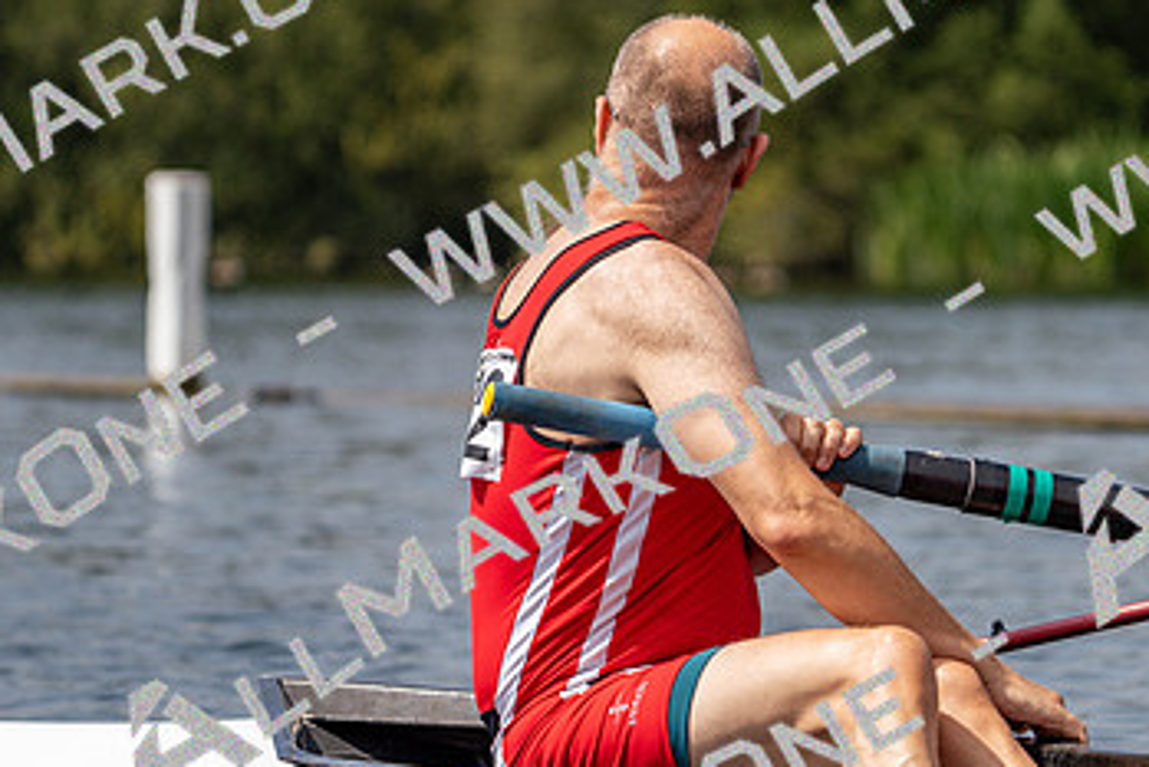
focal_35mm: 332
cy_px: 314
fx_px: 10600
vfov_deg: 4.1
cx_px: 797
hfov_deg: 6.2
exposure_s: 1/1600
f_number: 5.6
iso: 200
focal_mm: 200
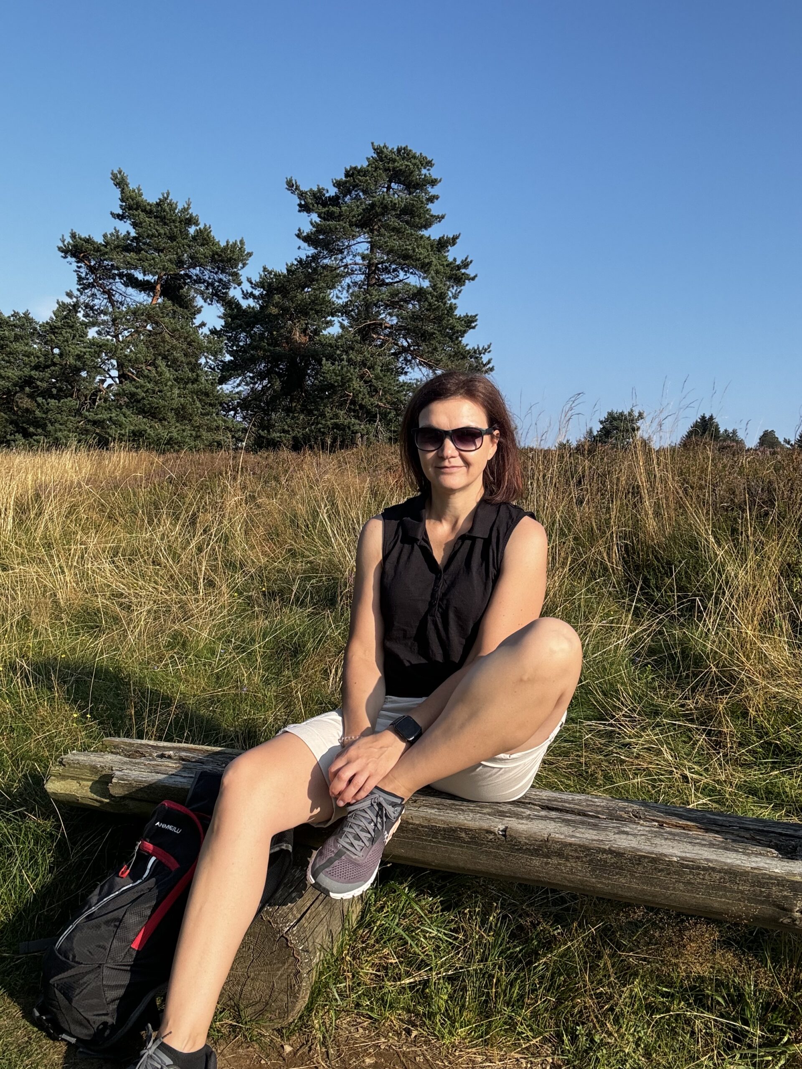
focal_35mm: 30
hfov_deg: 46.8
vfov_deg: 60.0
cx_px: 401
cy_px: 534
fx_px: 927
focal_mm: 2.69
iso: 25
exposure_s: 1/1018
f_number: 1.9
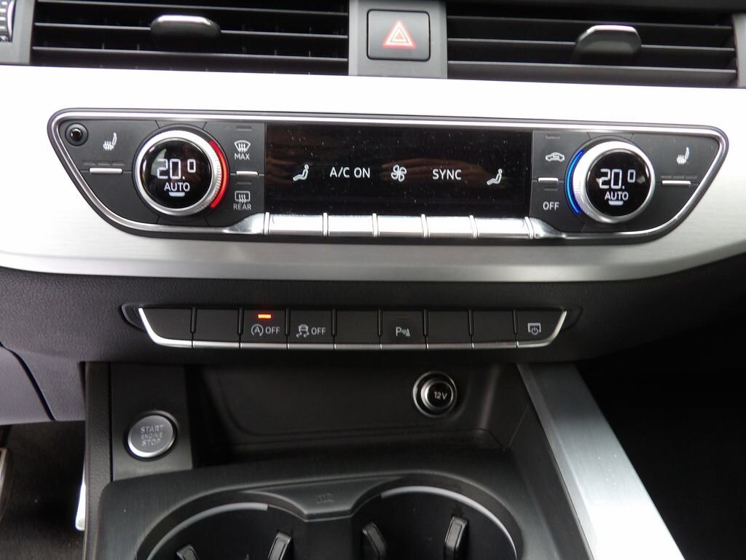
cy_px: 280
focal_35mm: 33
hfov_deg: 55.4
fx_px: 711
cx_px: 373
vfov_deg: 42.9
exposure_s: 1/21
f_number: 3.6
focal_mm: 5.9
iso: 200
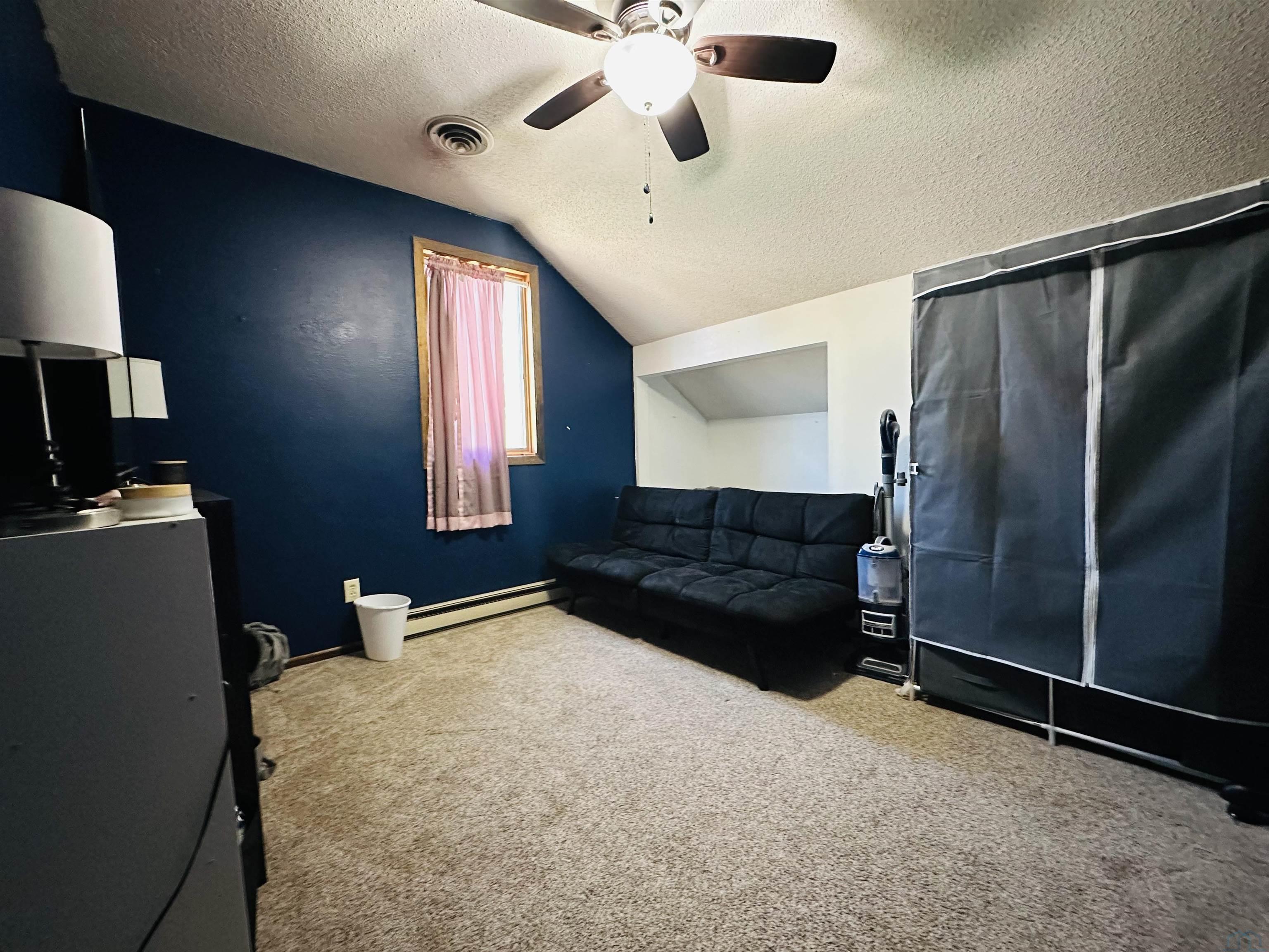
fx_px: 513
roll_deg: +0.8
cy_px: 476
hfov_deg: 102.1
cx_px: 634
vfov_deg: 85.7
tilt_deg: -3.2
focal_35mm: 14
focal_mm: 2.22
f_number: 2.2
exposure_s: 1/60
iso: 1000
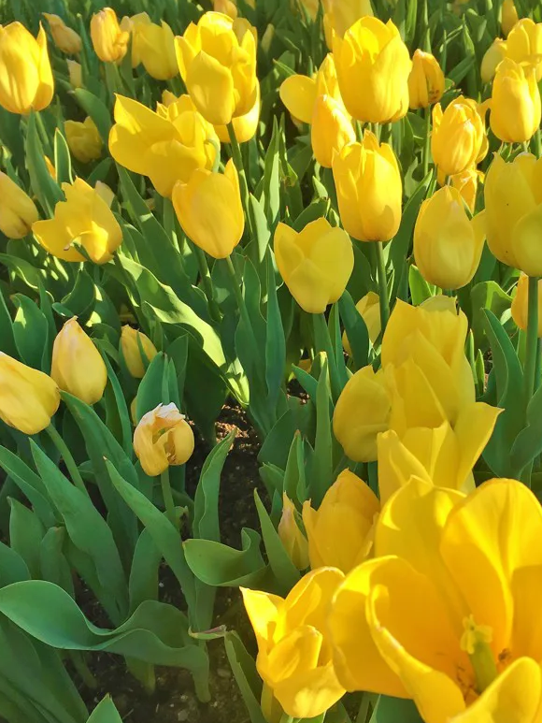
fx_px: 730
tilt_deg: -35.4
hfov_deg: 40.7
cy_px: 373
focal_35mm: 35
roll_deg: +11.1
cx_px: 260
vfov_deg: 52.6
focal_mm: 4.15
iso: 25
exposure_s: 1/601
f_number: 2.2
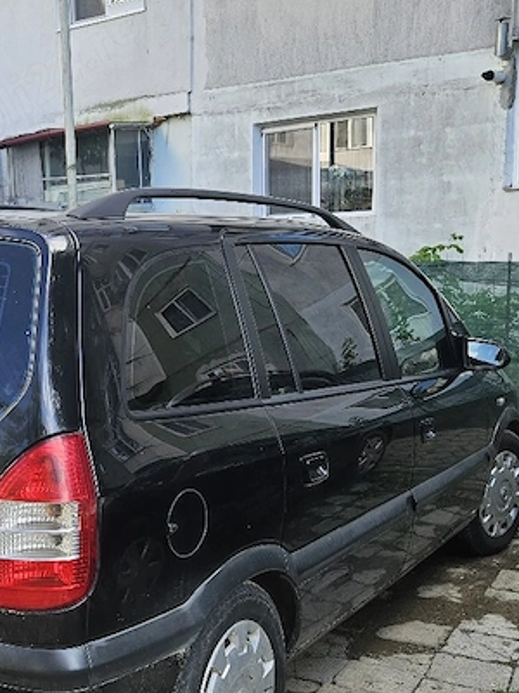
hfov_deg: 30.7
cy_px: 407
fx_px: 920
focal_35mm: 46
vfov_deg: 41.1
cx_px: 97
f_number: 1.8
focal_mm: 5.4
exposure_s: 1/217
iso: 25
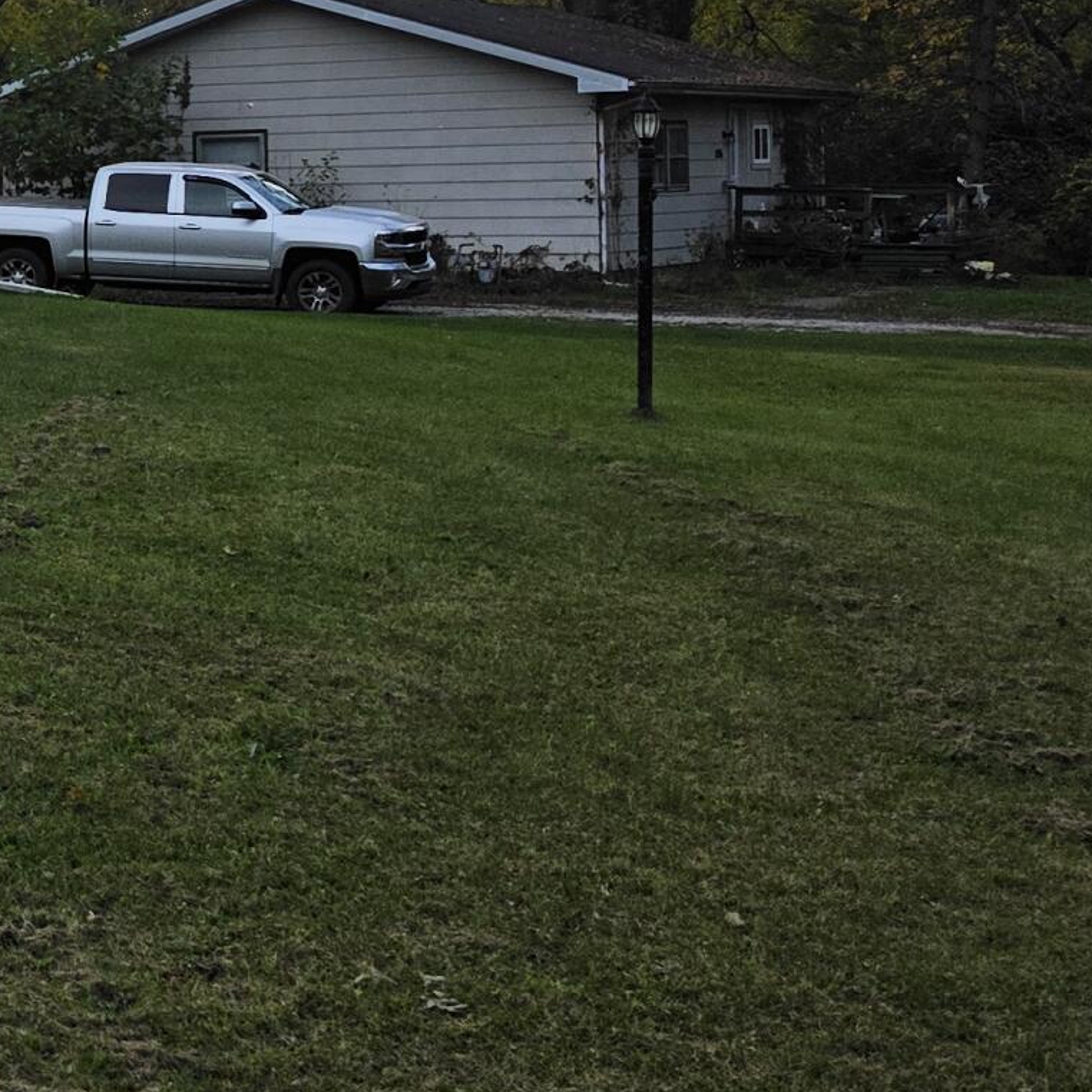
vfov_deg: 21.4
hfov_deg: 17.8
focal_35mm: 80
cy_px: 232
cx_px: -818
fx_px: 2855
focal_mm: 6.5
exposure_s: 1/7939
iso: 50
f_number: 1.4
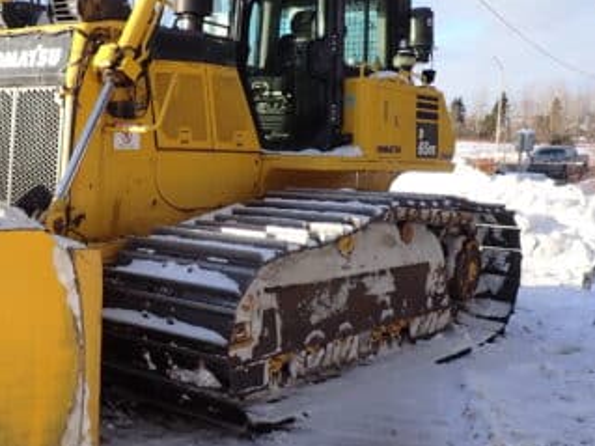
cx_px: 140
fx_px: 808
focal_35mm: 47
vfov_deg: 30.9
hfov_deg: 39.2
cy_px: 222
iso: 100
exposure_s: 1/640
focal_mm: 4.5
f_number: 2.8
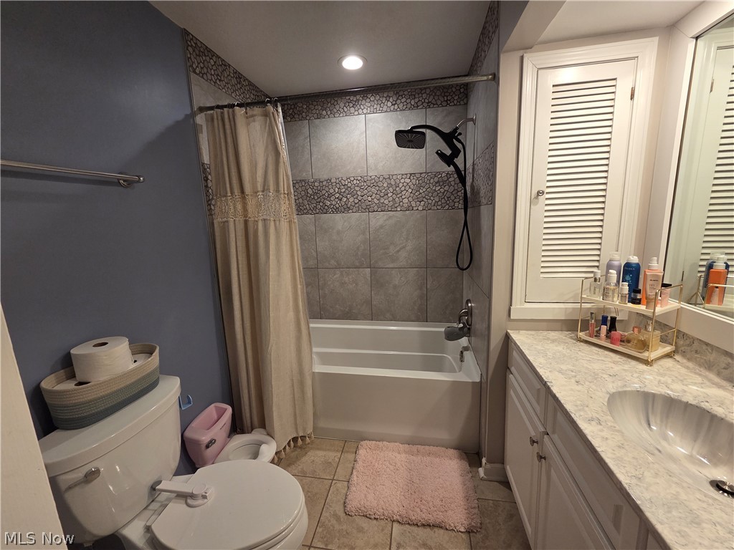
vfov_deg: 89.9
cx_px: 367
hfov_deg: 106.2
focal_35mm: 13
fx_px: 276
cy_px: 275
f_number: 2.2
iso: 250
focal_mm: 2.2
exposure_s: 1/120
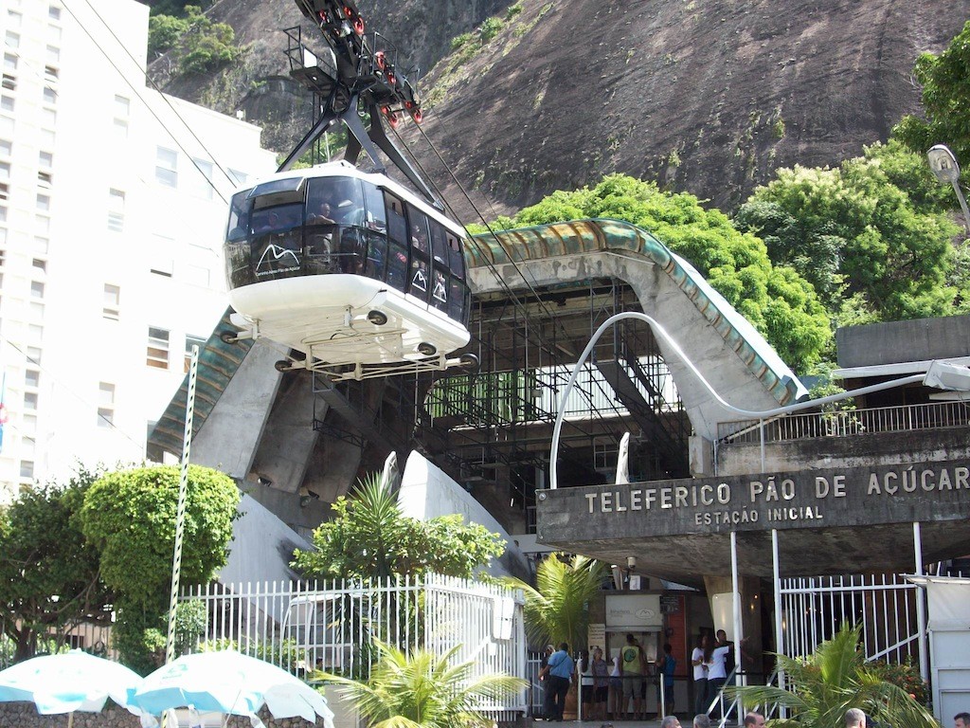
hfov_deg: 36.2
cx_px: 485
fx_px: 1485
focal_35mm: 53
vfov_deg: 27.5
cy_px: 364
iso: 64
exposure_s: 1/189
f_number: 3.6
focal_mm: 8.8
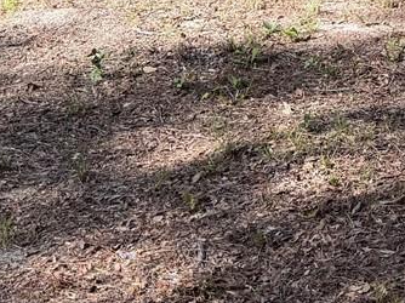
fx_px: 1345
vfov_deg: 12.3
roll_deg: +1.6
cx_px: 601
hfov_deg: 15.8
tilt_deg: -6.3
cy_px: -149
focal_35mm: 115
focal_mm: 6.76
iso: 80
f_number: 1.78
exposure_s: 1/967
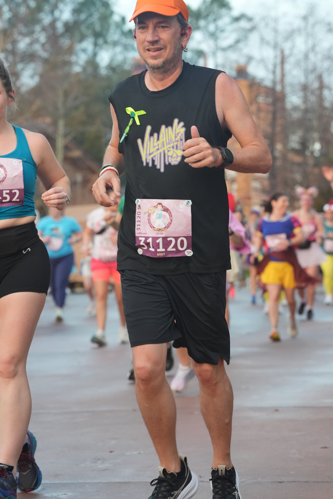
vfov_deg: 17.2
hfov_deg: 11.5
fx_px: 1651
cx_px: 166
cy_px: 250
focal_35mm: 119
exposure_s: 1/400
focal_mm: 119
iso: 3200
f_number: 6.3
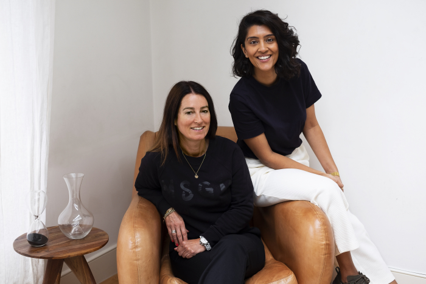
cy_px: 142
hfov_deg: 37.5
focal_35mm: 53
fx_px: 627
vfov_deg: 25.5
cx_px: 213
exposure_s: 1/180
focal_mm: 35
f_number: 2.5
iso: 200
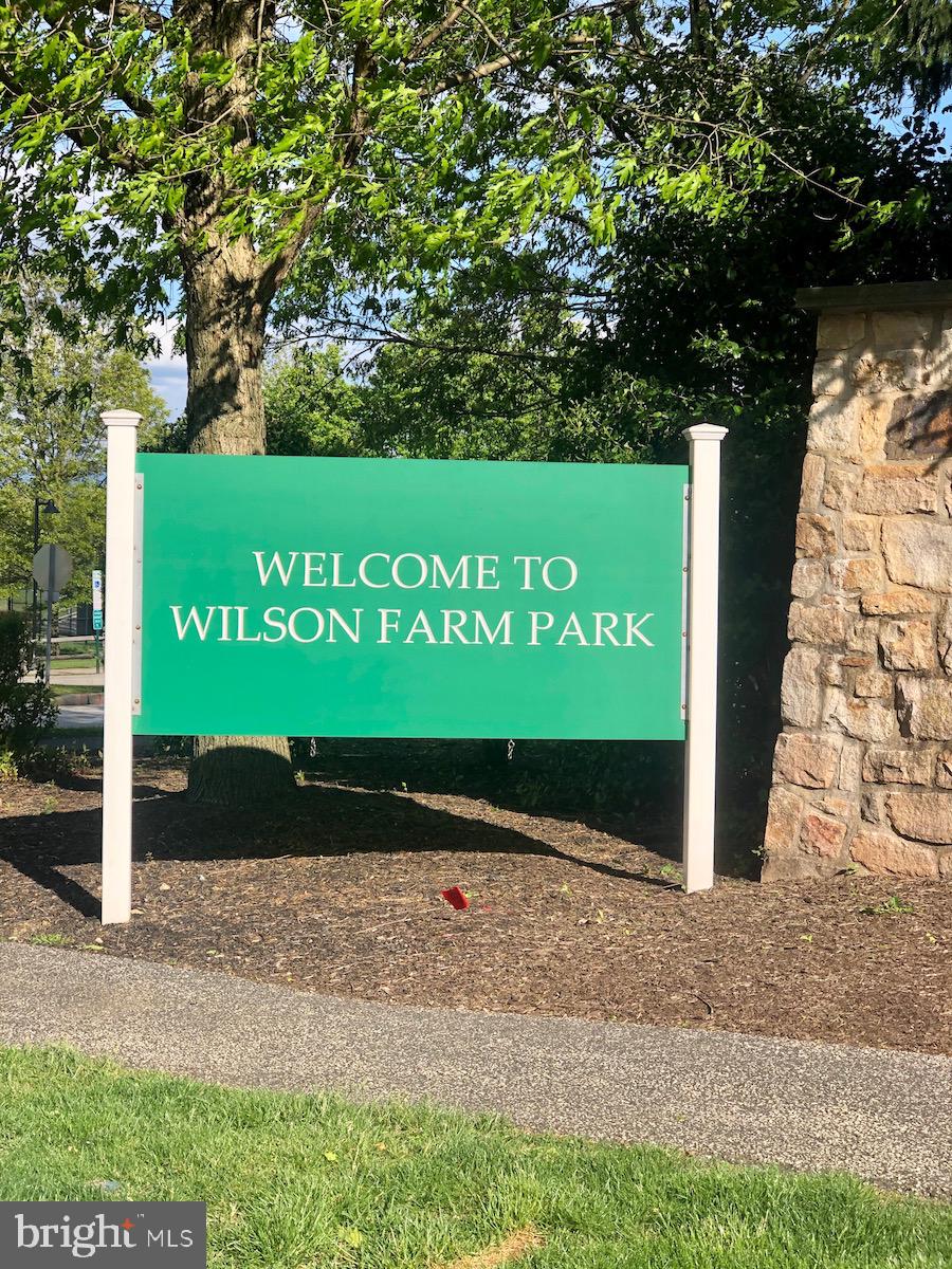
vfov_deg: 33.8
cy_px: 634
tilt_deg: -1.0
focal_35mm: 57
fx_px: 2090
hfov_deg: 25.7
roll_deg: -0.1
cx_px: 476
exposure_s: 1/500
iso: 20
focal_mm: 6.6
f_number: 2.8
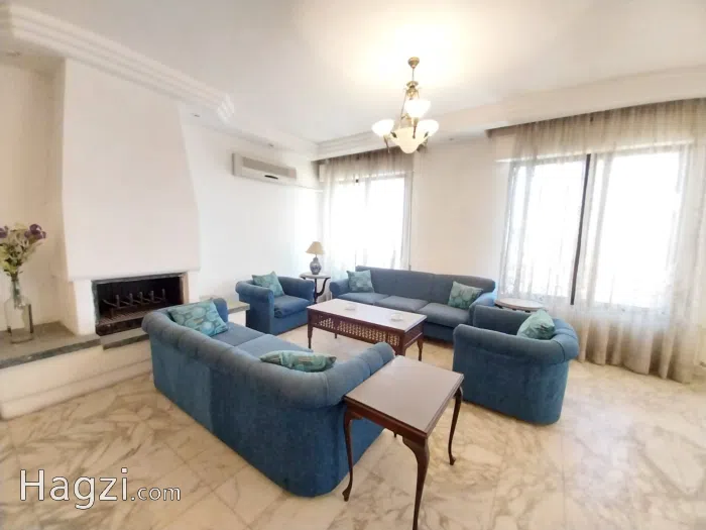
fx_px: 265
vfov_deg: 89.9
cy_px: 265
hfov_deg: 106.2
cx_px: 353
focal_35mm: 13
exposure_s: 1/20
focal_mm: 1.3
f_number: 2.2
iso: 320
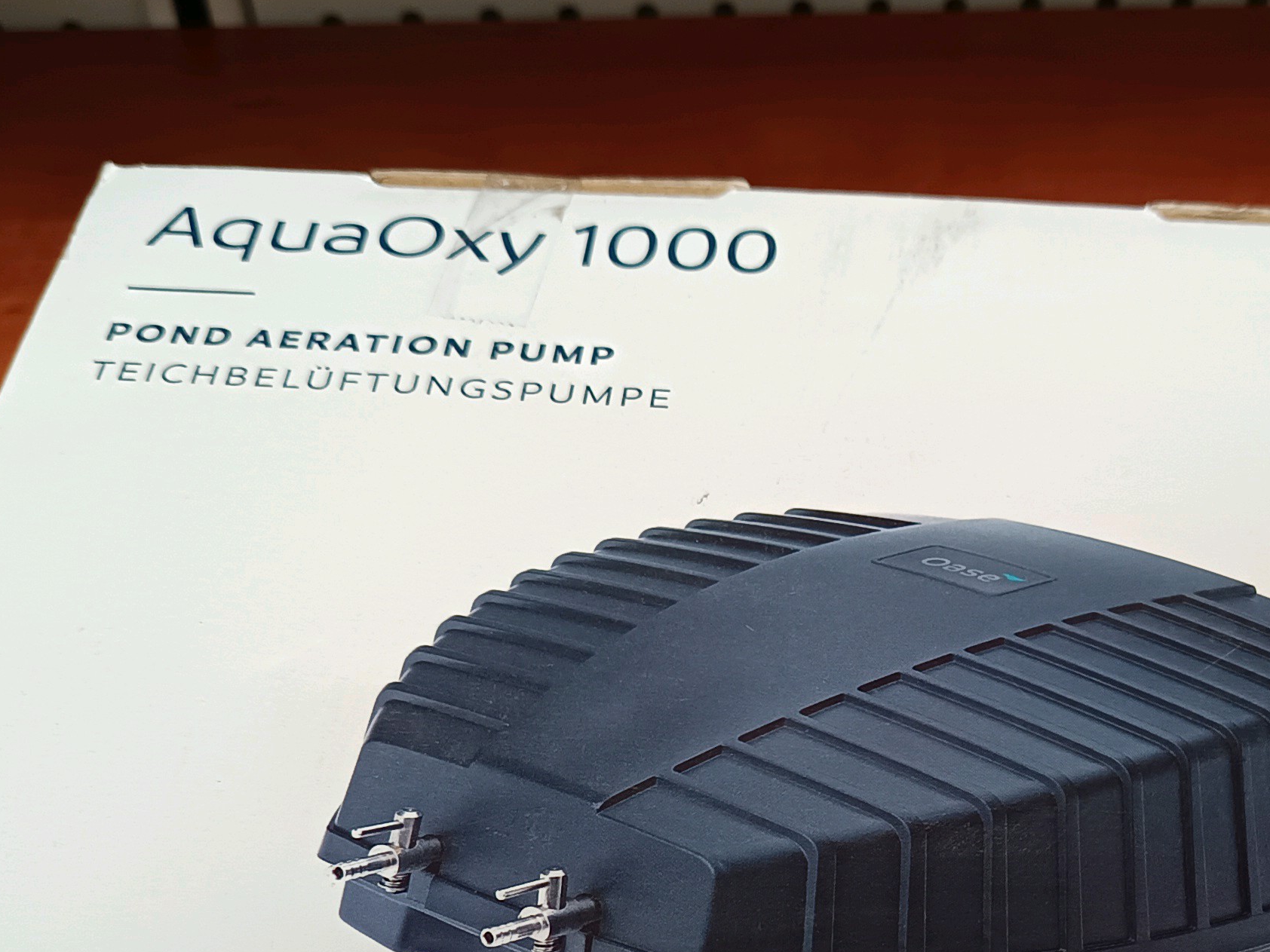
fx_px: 2091
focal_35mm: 57
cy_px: 897
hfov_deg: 33.2
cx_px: 934
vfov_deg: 24.7
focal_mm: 5.31
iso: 670
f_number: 1.7
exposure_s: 1/50
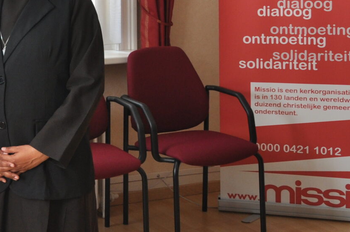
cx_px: -123
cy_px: -8
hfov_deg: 18.6
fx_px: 981
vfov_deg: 13.3
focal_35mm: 101
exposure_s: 1/30
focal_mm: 22
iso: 360
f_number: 5.6
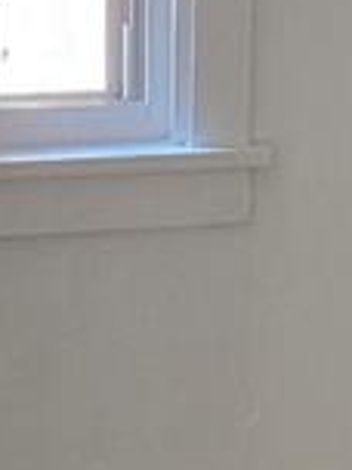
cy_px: 526
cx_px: 142
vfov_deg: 10.8
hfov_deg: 8.2
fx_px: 2454
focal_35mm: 181
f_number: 1.8
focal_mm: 5.4
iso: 160
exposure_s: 1/120
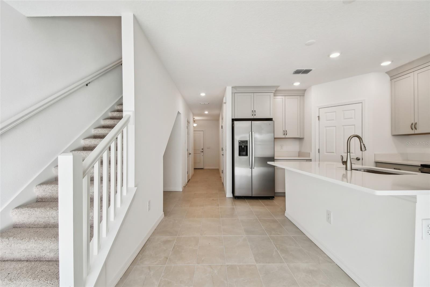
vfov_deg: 77.3
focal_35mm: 15
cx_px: 215
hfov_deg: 100.4
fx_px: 179
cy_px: 144
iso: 100
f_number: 7.1
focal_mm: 10
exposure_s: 1/40
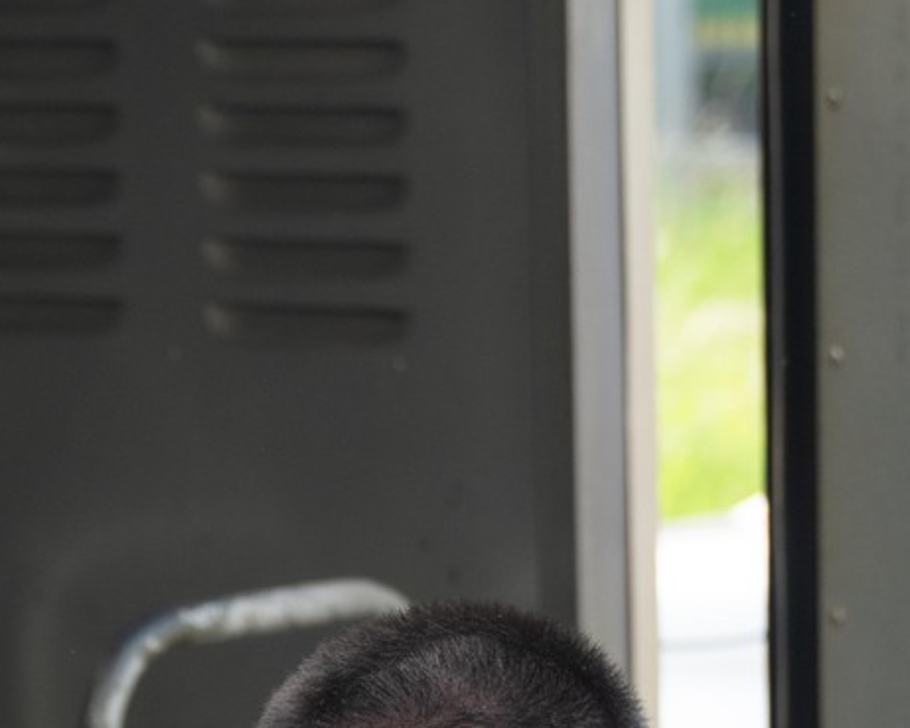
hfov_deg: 8.2
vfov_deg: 6.4
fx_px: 6357
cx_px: 444
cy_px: 1224
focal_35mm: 236
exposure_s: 1/640
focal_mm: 58
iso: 250
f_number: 3.5
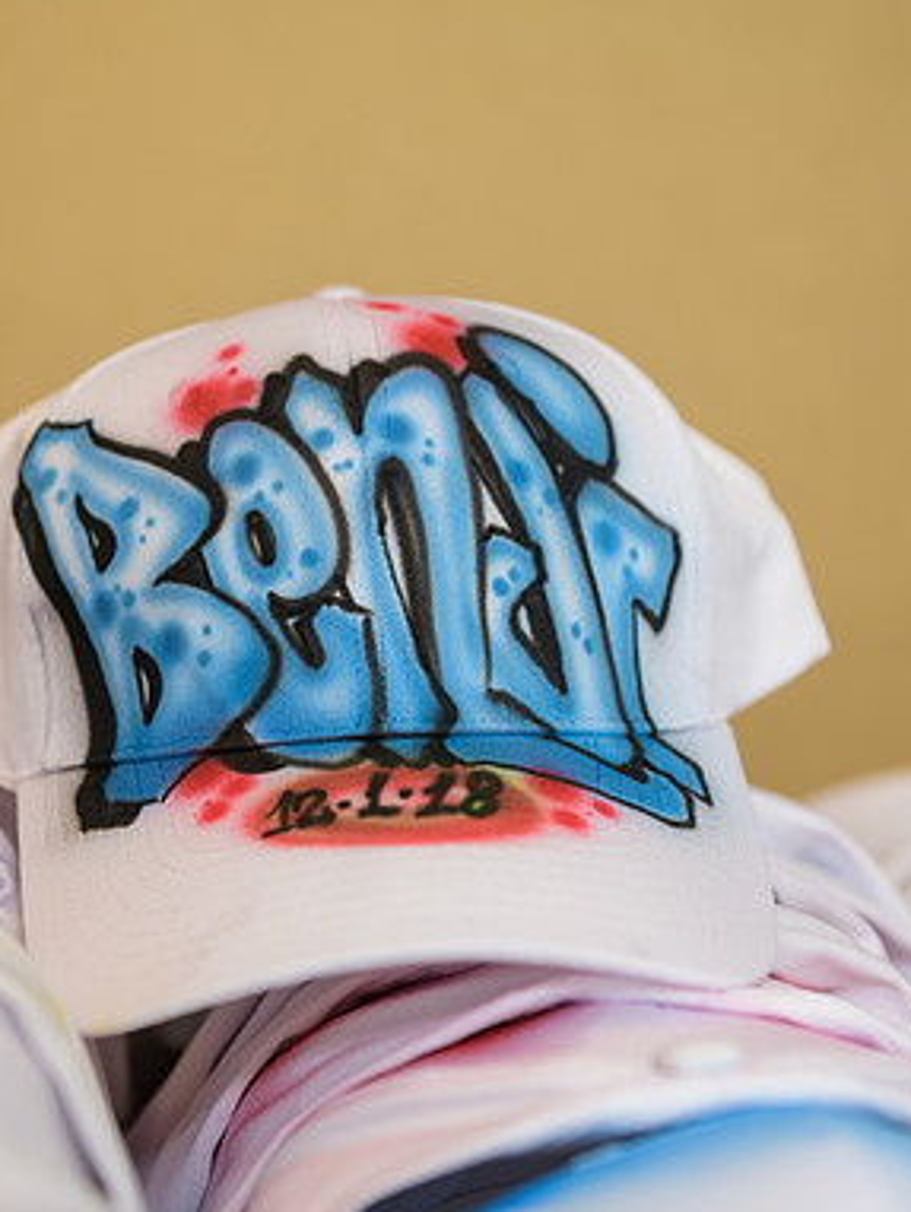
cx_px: 378
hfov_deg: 21.0
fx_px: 2454
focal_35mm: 70
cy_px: 611
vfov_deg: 27.8
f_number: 3.2
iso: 400
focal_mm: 48
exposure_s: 1/125
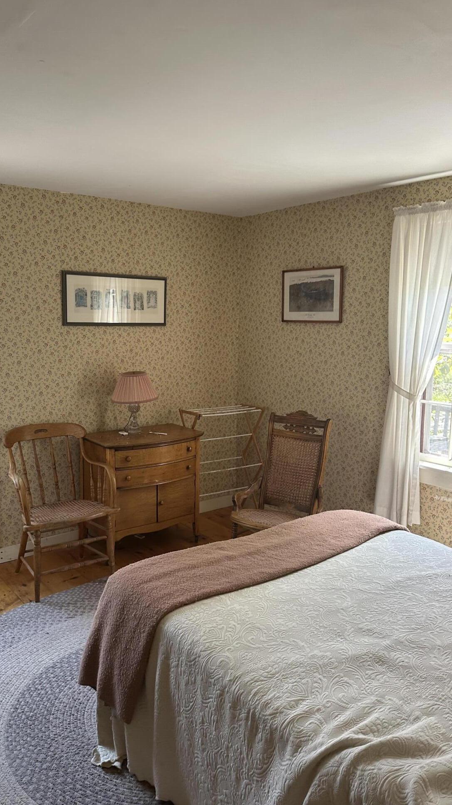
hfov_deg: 42.7
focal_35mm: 27
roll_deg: -1.0
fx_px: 576
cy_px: 399
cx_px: 179
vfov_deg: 69.9
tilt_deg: -7.0
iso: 125
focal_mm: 6.86
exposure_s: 1/121
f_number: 1.78
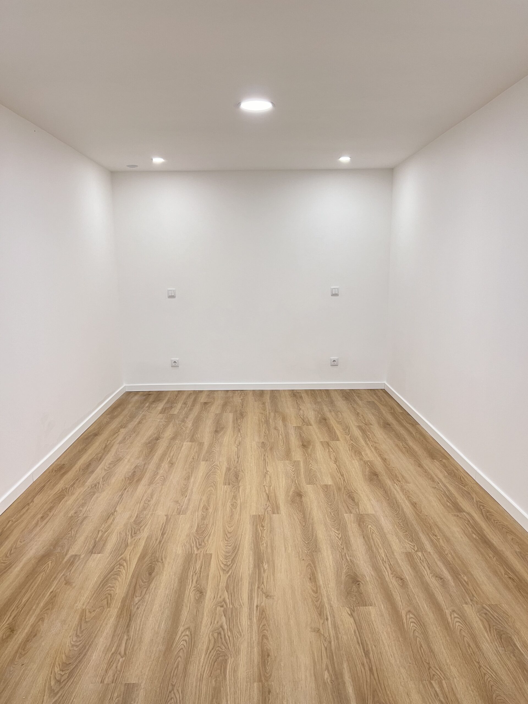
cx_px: 264
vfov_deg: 67.3
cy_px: 352
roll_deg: +0.6
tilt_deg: -9.4
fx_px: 529
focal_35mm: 26
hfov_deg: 53.1
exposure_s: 1/50
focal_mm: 5.7
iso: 80
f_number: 1.5
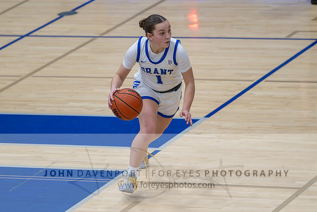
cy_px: 119
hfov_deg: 7.1
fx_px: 2546
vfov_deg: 4.8
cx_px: 132
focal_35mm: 289
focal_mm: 185
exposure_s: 1/1000
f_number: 2.8
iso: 4500
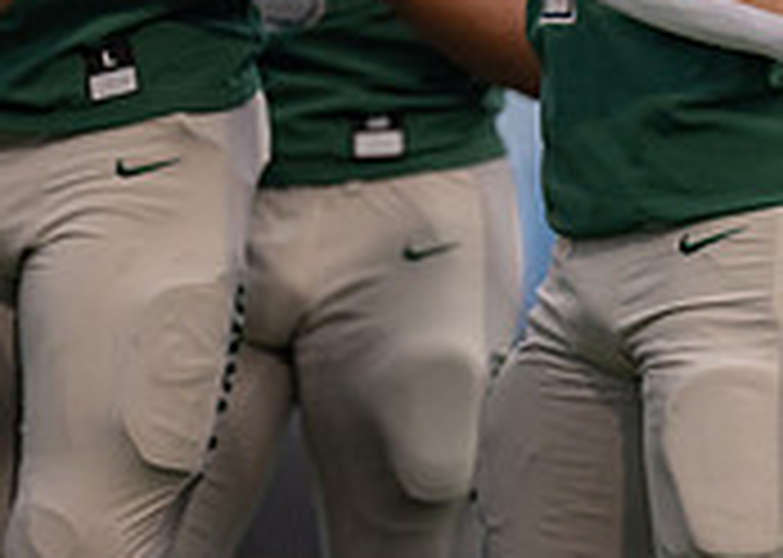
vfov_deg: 2.1
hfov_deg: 2.9
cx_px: 153
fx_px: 15532
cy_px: -288
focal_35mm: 699
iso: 500
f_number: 2.8
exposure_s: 1/1250
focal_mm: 200
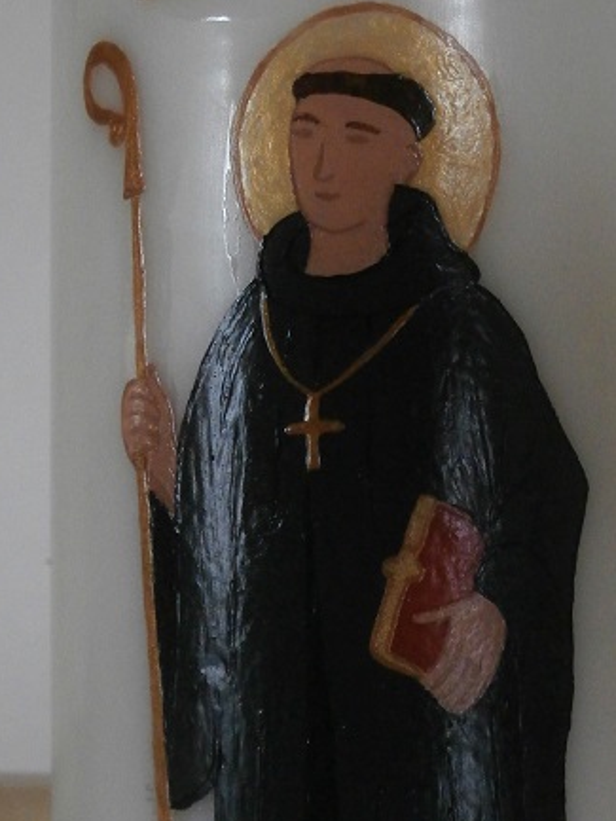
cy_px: 569
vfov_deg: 24.0
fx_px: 1921
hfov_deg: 18.2
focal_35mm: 81
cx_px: 377
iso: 400
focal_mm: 6.67
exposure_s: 1/40
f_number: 3.9
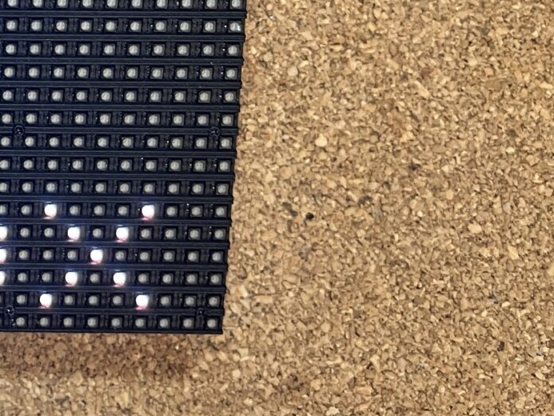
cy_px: -298
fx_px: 1537
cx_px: -385
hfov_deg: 17.4
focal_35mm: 96
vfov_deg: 13.9
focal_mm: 5.1
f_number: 1.6
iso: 125
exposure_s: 1/46
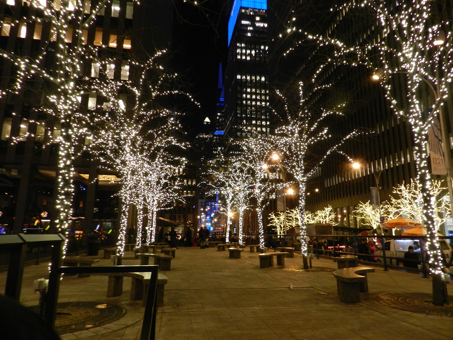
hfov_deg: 73.9
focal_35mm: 23
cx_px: 226
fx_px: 301
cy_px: 170
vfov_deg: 58.9
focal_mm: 4
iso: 400
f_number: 3.4
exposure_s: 1/13
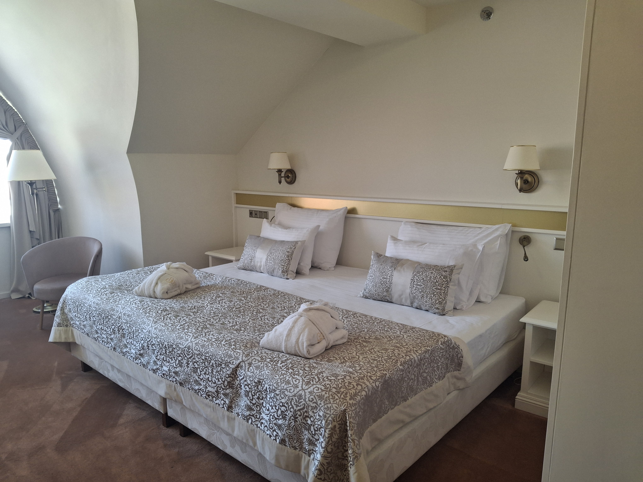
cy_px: 241
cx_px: 322
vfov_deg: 54.9
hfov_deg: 69.4
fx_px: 464
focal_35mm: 25
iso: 80
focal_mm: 4.69
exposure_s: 1/100
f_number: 1.8
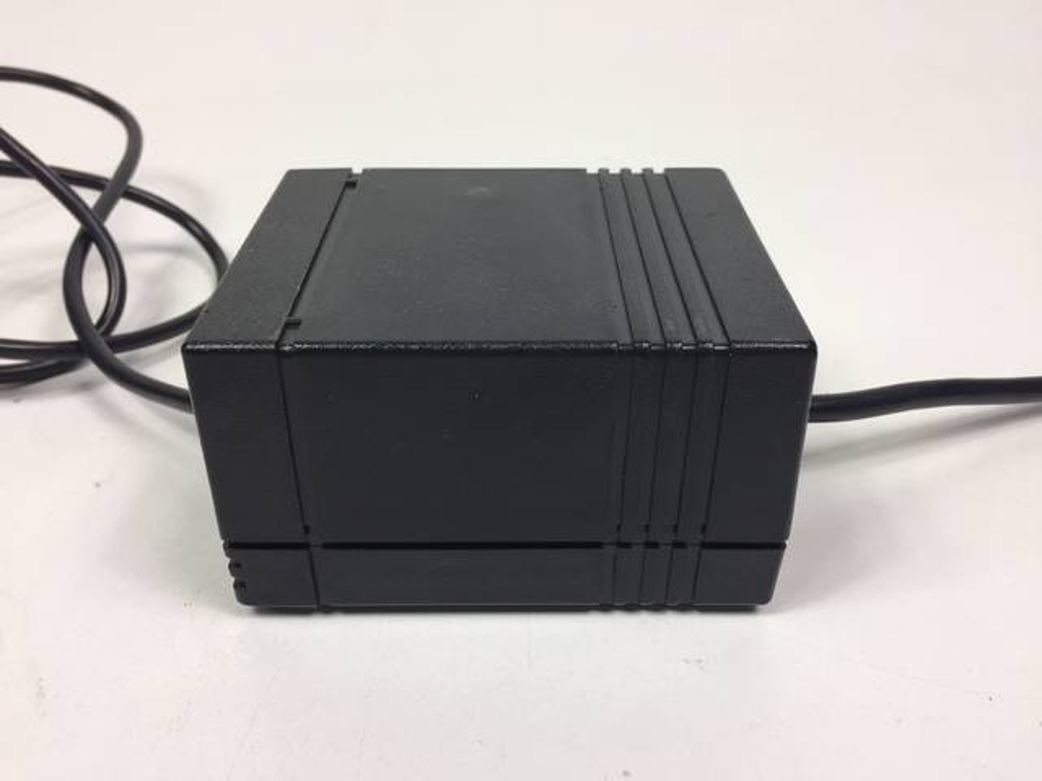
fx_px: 873
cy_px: 390
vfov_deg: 48.2
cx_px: 521
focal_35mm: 29
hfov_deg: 61.7
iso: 40
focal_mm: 4.15
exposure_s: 1/50
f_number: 2.2
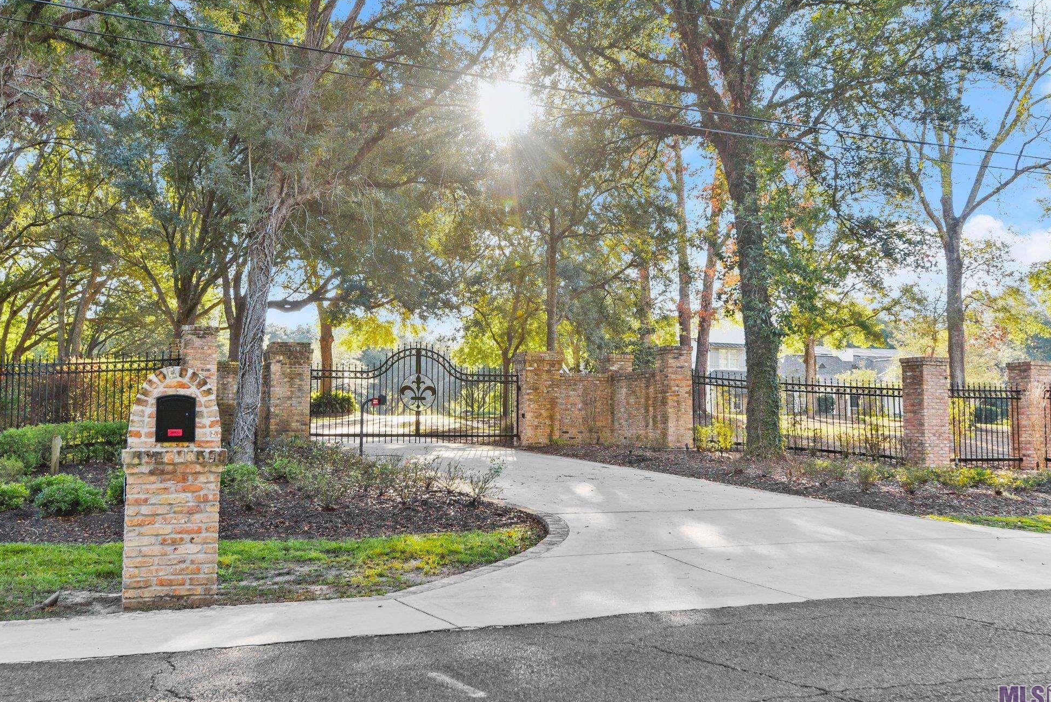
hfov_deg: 51.9
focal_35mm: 37
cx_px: 524
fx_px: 1081
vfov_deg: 36.0
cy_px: 346
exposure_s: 1/250
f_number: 8
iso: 640
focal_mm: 35
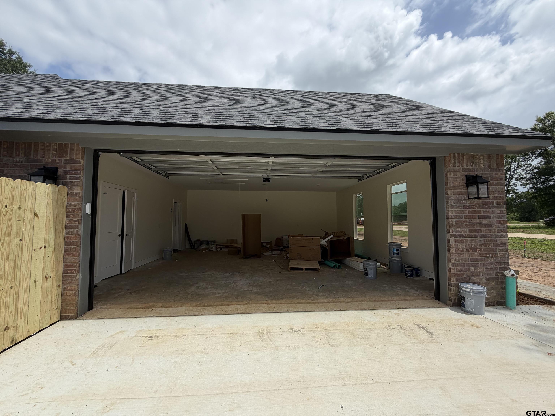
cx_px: 278
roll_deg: -0.4
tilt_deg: +3.2
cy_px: 208
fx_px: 224
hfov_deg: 102.1
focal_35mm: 14
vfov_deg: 85.7
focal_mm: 2.22
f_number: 2.2
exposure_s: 1/1235
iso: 20
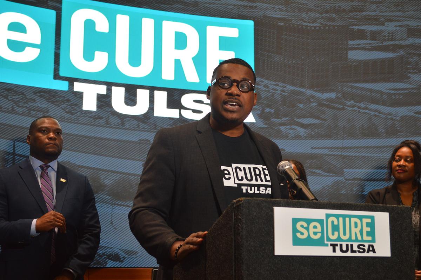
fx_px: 701
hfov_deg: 33.4
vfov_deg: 22.6
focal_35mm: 60
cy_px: 140
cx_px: 210
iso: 400
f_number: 5.3
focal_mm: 40
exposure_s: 1/20
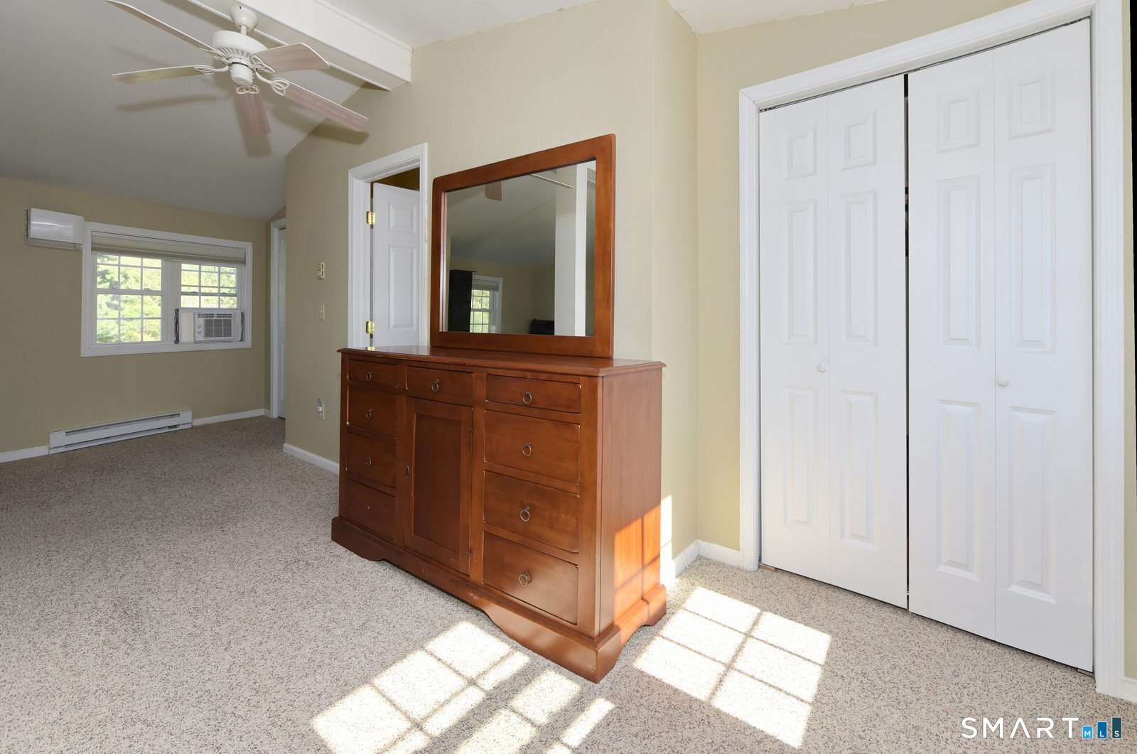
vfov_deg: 81.0
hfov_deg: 104.3
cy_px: 377
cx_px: 568
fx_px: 441
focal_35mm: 14
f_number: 8
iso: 400
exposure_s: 1/125
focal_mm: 14
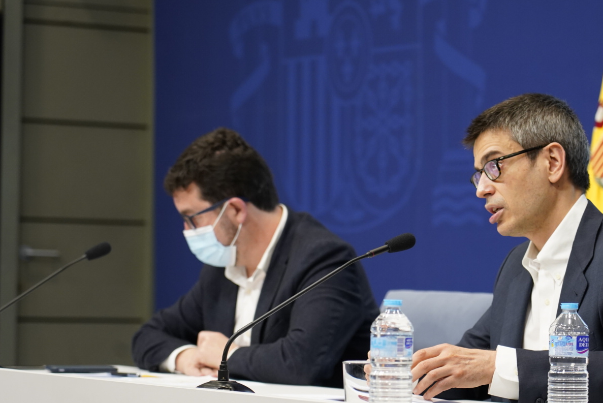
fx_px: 2397
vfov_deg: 9.6
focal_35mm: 143
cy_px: 243
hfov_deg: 14.3
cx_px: 377
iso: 2000
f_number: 4
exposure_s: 1/125
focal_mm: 105
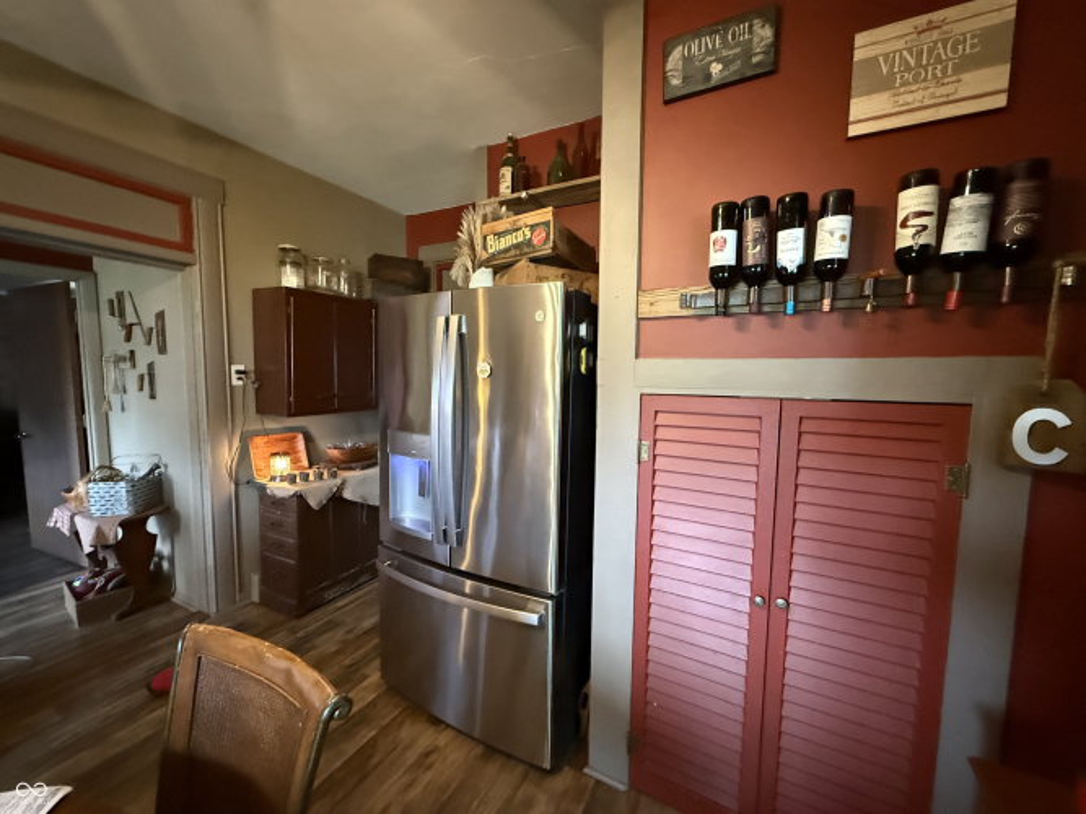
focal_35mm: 14
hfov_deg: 102.1
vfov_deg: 85.7
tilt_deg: -5.4
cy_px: 407
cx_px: 543
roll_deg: -0.7
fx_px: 439
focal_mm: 2.22
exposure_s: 1/60
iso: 1250
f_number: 2.2
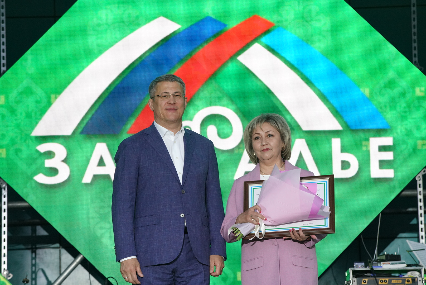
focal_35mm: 182
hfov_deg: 11.3
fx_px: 2155
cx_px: 213
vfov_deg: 7.6
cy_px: 142
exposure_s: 1/400
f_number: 8
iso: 4000
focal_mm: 182
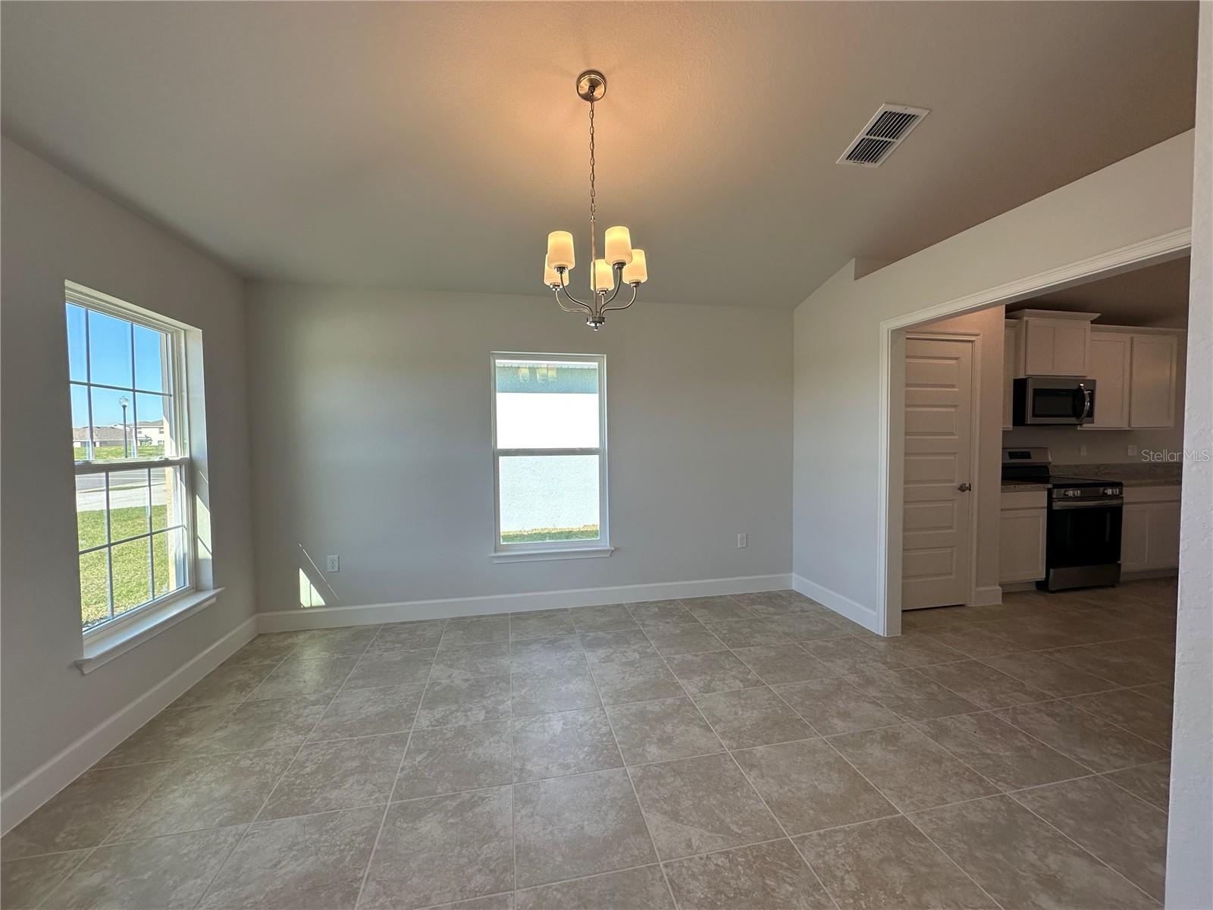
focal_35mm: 14
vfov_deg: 85.7
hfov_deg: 102.1
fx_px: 491
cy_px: 455
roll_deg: +0.5
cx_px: 606
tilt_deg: -1.8
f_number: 2.2
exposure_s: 1/184
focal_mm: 2.22
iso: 40
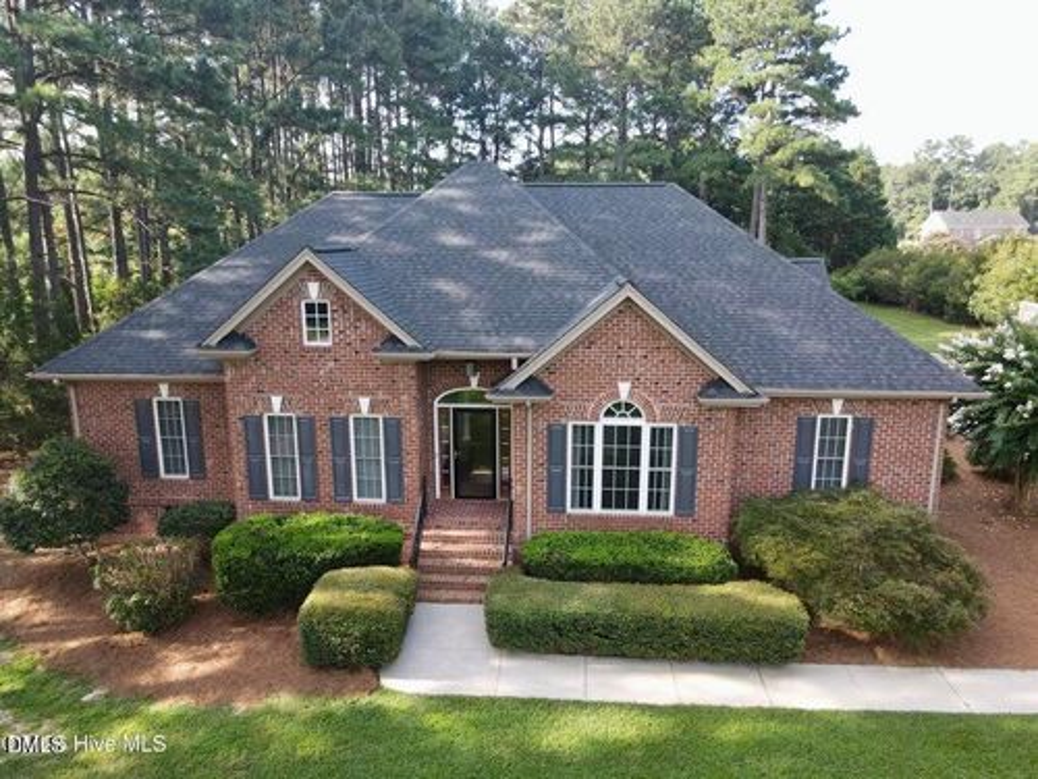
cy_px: 390
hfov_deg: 71.6
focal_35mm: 24
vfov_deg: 56.8
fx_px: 720
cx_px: 519
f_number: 2.8
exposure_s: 1/60
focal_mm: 4.5
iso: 100
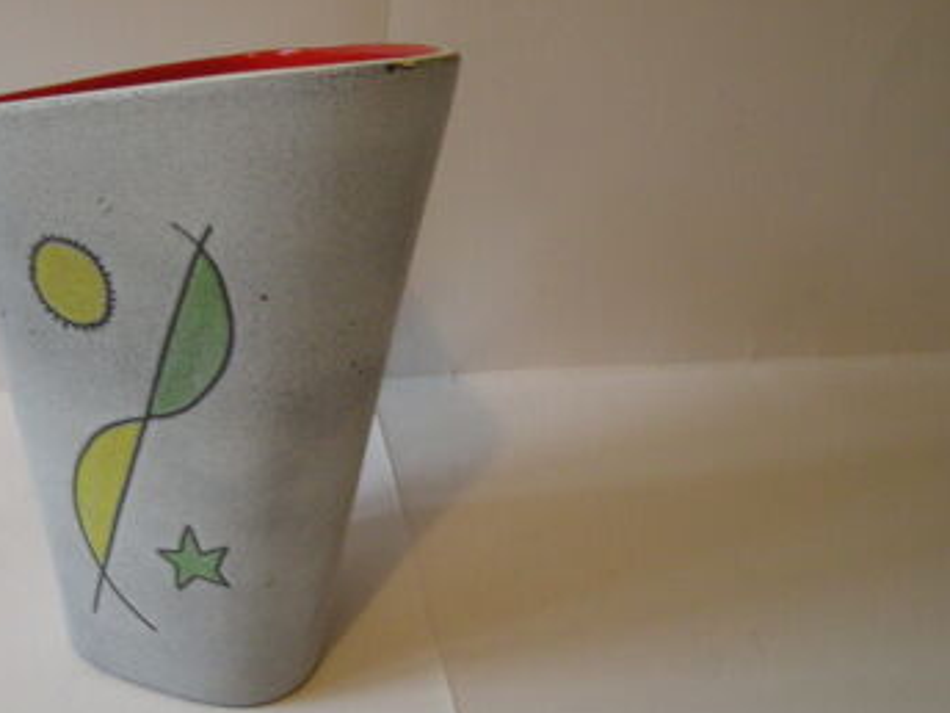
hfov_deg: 31.1
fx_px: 1674
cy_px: 329
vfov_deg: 24.0
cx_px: 238
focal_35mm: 61
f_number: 2.8
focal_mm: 5.7
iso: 275
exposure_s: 1/54.1
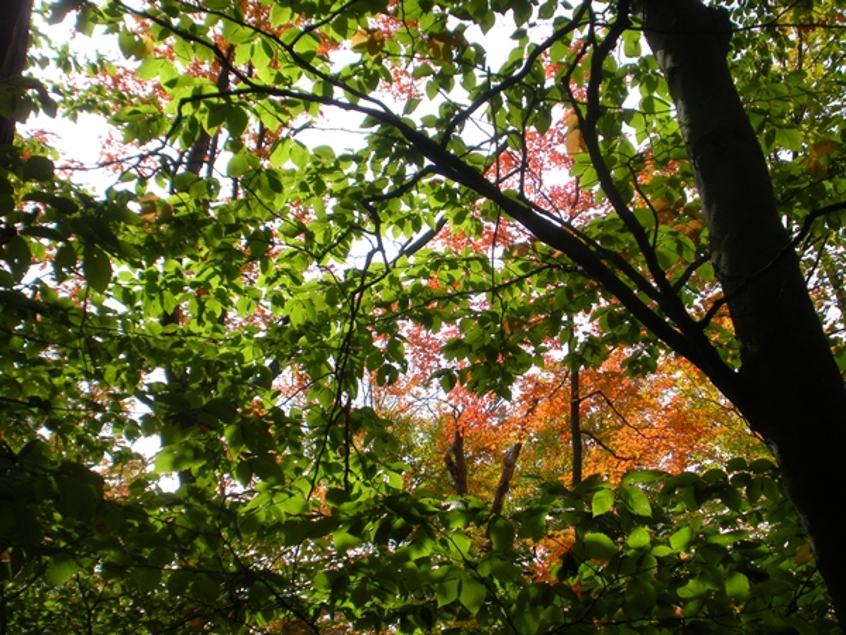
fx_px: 1271
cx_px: 423
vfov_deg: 28.0
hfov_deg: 36.8
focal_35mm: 52
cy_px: 318
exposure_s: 1/326
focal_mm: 9.1
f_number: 4.4
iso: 64
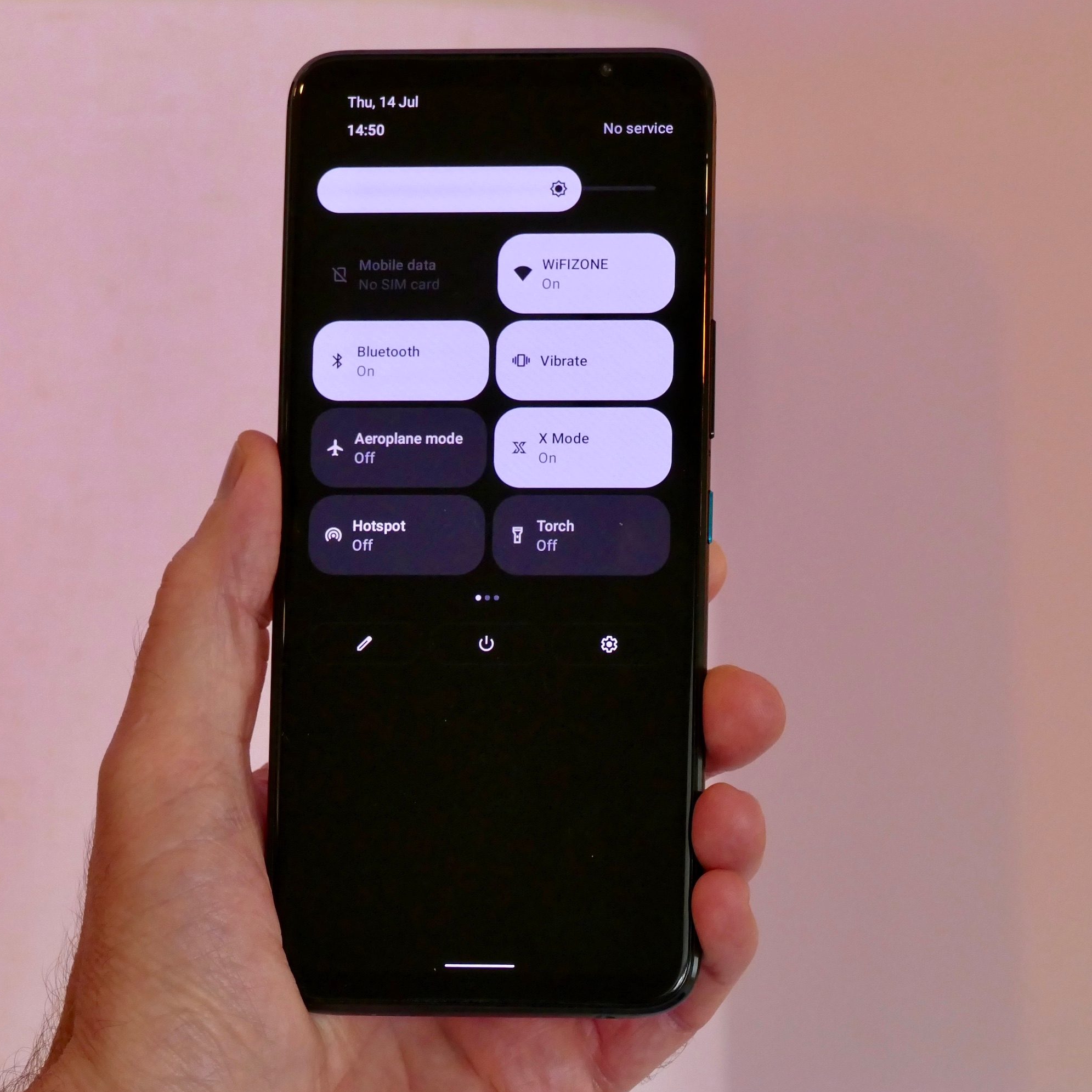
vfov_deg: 9.8
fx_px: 6353
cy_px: 546
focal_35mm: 178
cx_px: 476
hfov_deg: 9.8
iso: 1250
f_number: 4.5
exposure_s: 1/80
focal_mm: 50.69
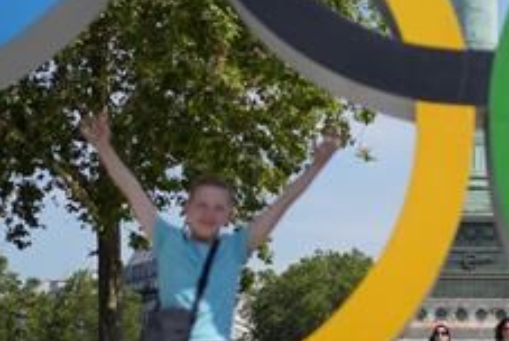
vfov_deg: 13.7
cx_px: 451
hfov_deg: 20.0
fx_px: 1416
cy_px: 80
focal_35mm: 100
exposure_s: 1/16000
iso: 125
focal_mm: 35
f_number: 1.4
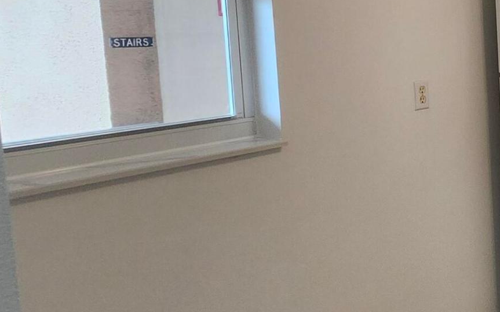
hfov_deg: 30.0
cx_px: 712
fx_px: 627
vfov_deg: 27.4
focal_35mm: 46
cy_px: 61
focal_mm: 1.74
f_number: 2.2
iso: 200
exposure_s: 1/60
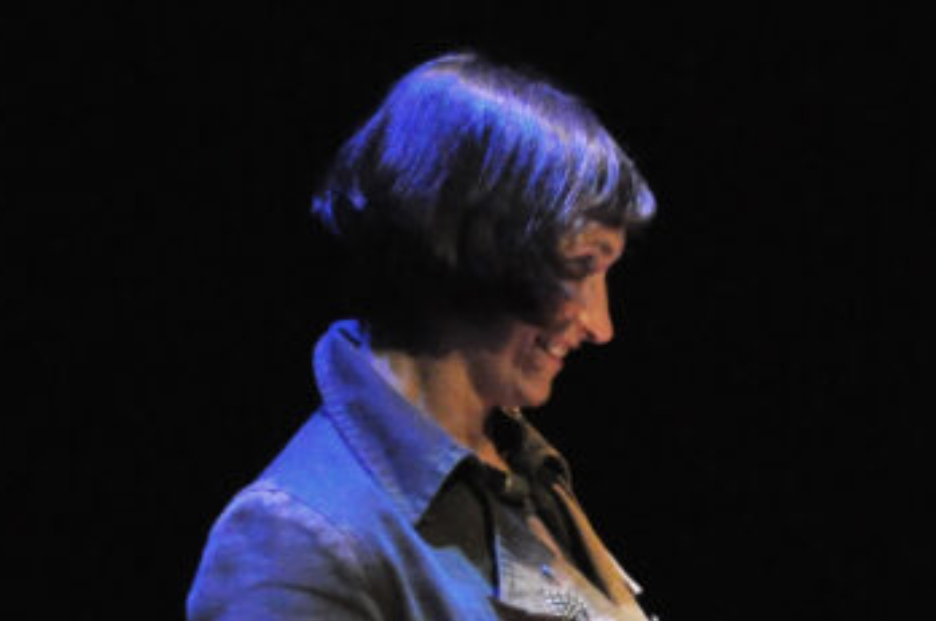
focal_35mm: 155
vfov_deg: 8.6
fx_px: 4024
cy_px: 983
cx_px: 1382
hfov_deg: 12.6
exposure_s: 1/25
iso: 3200
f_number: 5.6
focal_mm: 30
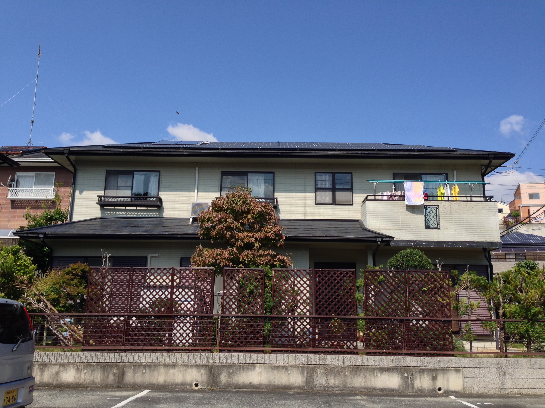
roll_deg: -2.3
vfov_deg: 42.9
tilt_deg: +12.3
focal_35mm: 33
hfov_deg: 55.4
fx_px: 520
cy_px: 204
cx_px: 272
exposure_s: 1/1427
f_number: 2.4
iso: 50
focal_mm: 4.12
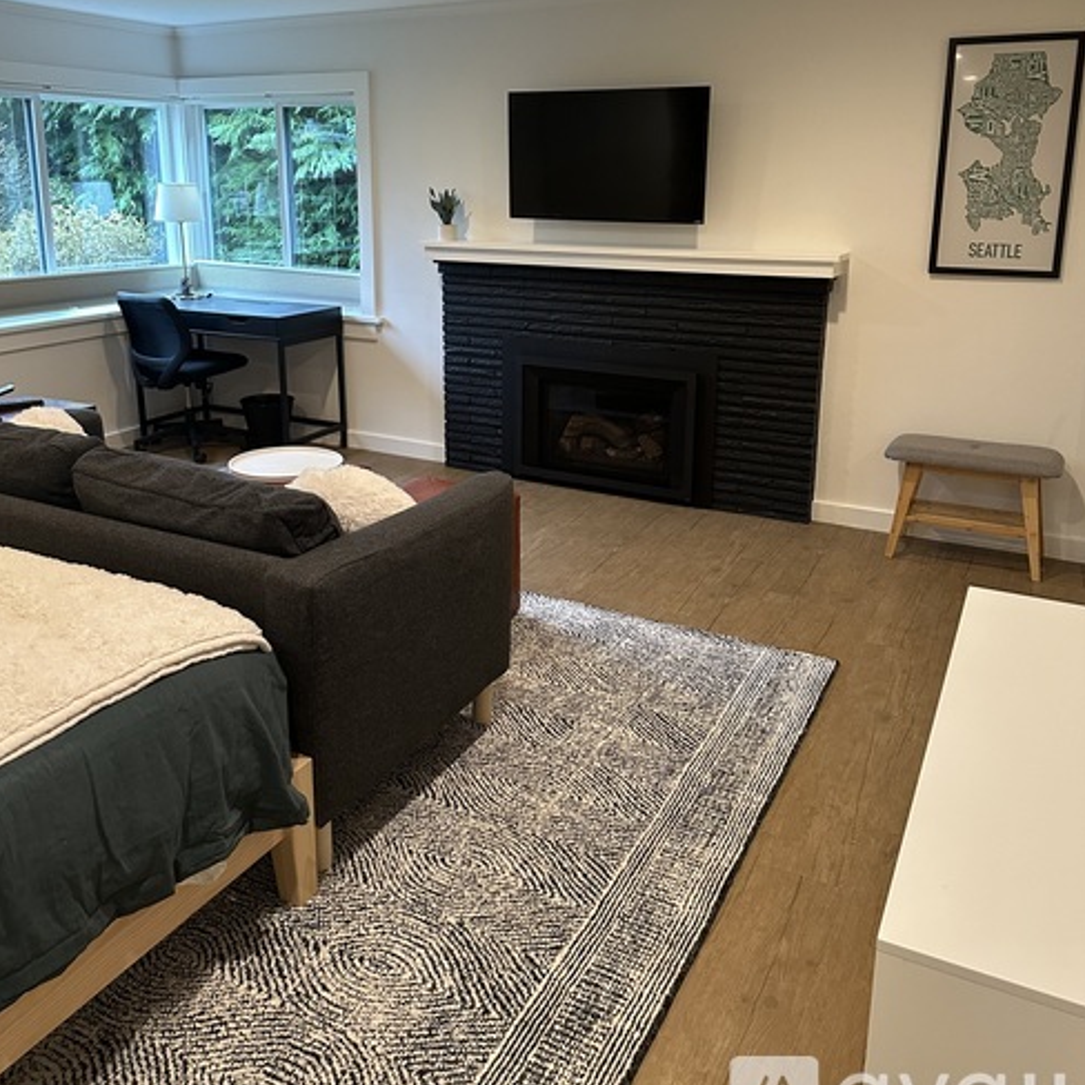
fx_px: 1028
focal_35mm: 29
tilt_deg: -13.3
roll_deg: -1.7
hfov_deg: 55.6
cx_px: 534
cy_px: 404
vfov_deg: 55.0
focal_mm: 6.86
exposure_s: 1/60
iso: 400
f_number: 1.78
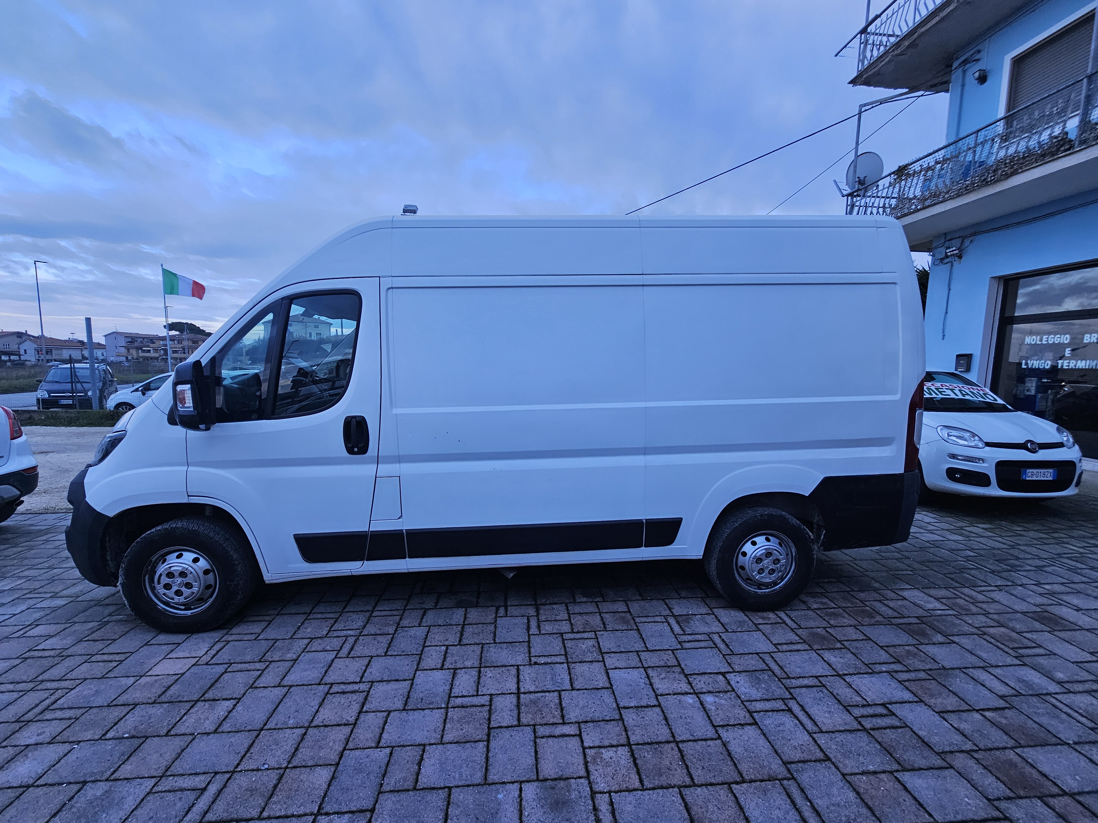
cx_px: 549
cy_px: 412
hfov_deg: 106.2
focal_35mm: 13
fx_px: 412
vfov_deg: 89.9
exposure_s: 1/203
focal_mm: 2.2
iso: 80
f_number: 2.2
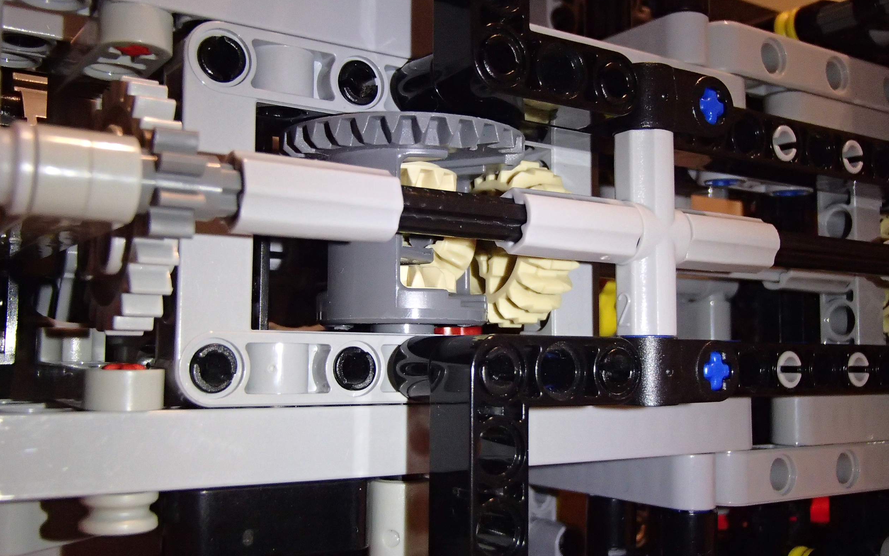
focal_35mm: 40
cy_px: 278
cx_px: 447
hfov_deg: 49.3
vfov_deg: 32.0
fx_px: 969
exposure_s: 1/40
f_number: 4.7
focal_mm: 6.64
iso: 800
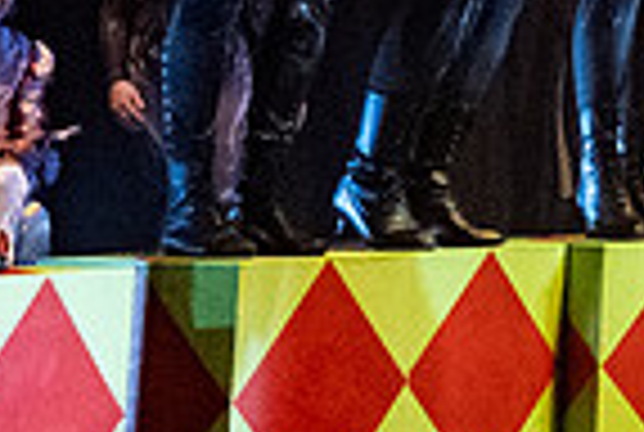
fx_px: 2725
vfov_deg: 8.4
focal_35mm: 152
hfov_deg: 12.3
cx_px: 1185
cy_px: -529
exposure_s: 1/250
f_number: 2.8
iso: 3200
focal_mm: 19.4
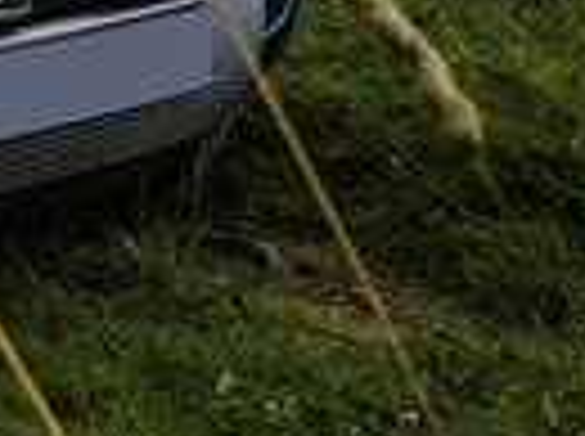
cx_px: -652
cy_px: -447
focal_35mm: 114
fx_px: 1923
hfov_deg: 14.0
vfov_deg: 11.6
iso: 100
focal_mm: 24
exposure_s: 1/100
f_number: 14
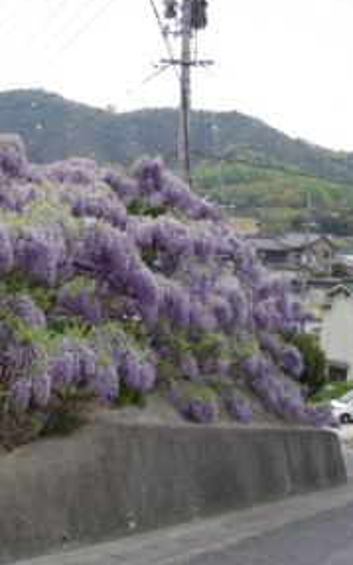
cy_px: 304
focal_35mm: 45
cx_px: 97
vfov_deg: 44.3
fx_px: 692
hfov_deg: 28.3
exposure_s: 1/320
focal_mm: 4.9
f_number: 3.2
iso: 100
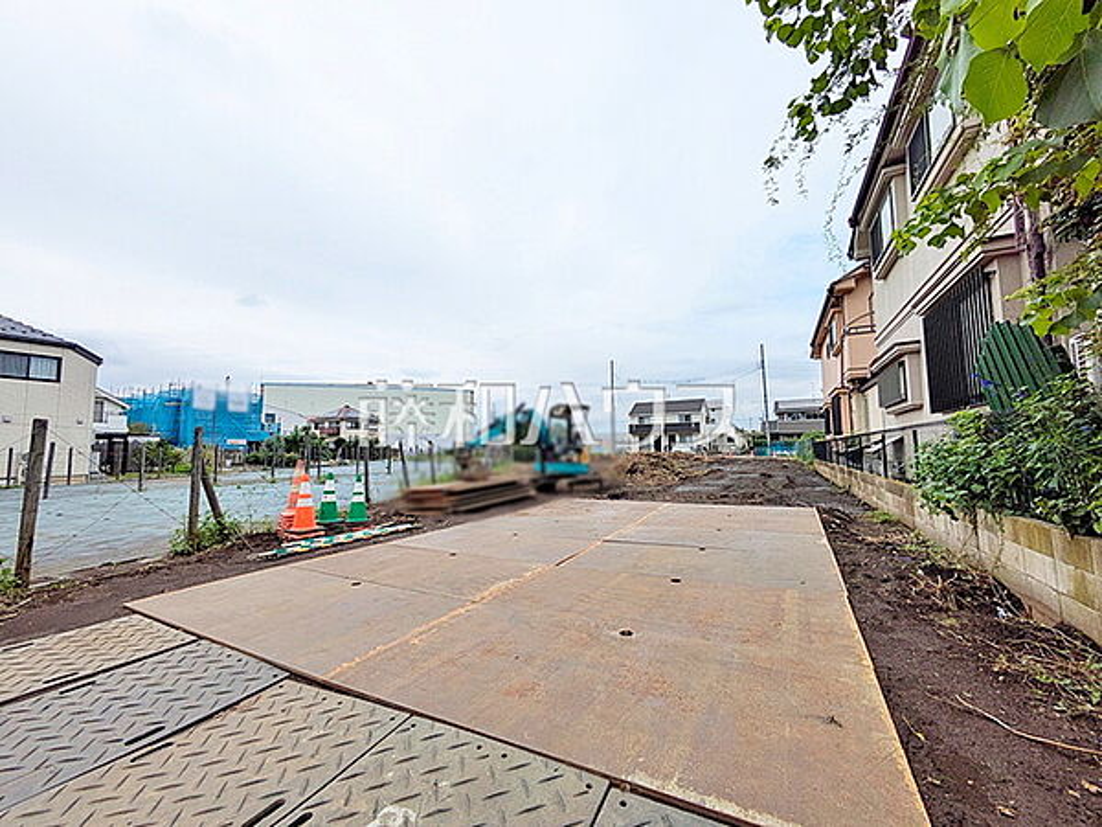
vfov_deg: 85.7
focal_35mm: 14
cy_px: 414
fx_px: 446
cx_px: 551
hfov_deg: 102.1
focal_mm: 1.83
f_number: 2.2
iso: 52
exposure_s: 1/1689
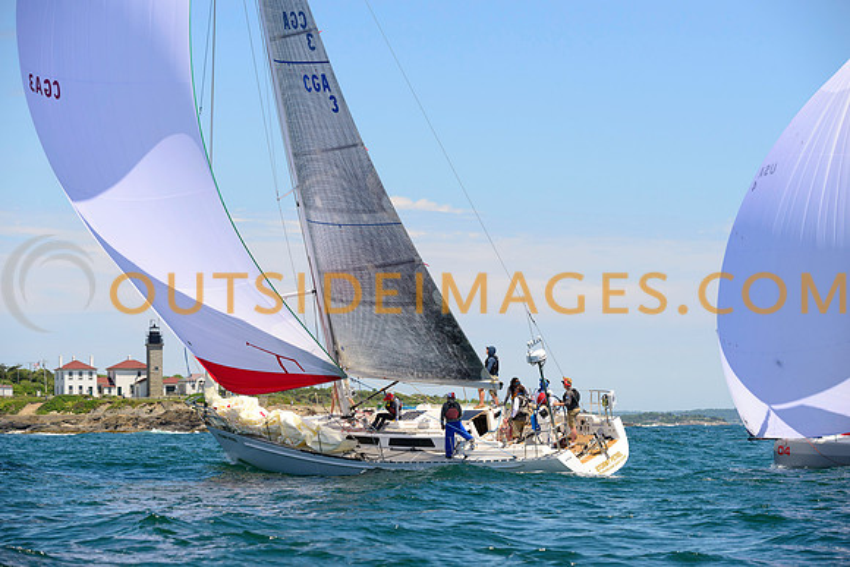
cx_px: 425
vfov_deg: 11.0
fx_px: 2945
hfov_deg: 16.4
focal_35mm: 125
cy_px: 284
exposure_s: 1/2000
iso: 250
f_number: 5.6
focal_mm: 120
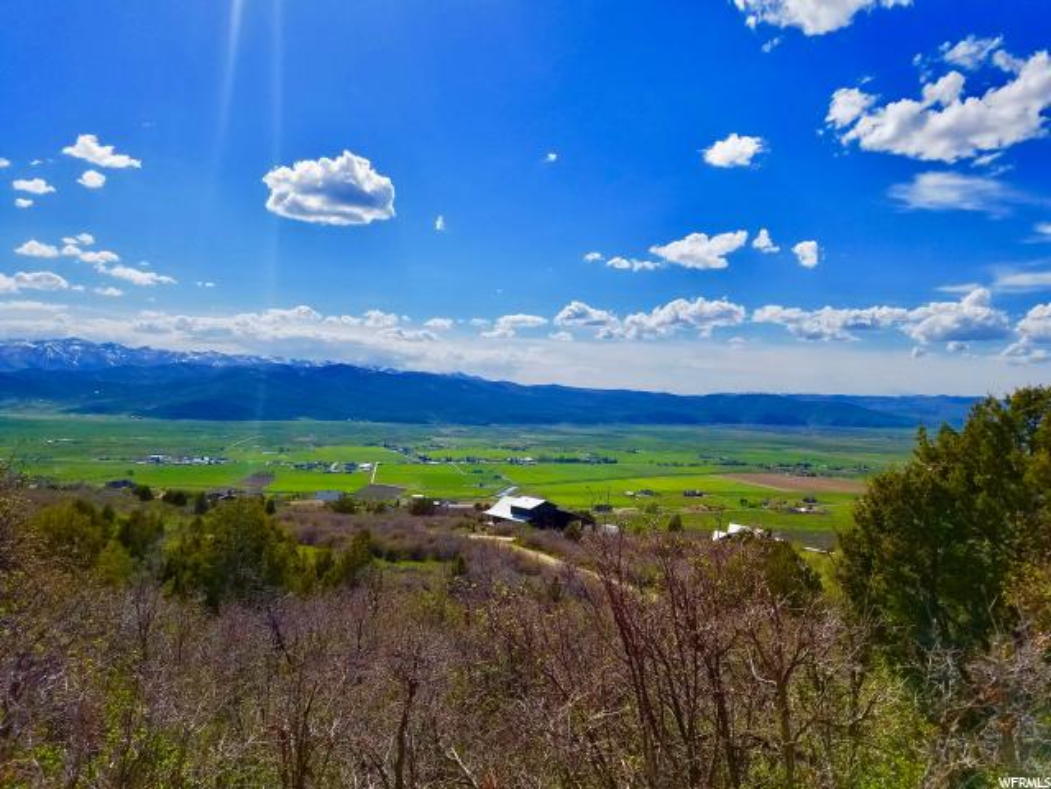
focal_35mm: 26
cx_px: 526
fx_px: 789
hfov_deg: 67.3
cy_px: 394
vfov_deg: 53.1
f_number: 1.7
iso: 50
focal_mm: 4.2
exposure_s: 1/6480
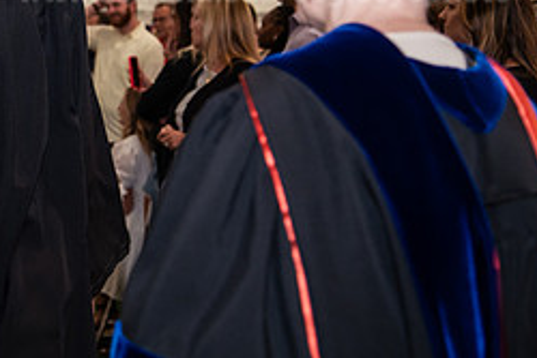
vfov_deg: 11.8
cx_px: -79
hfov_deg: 17.0
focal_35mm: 116
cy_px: 38
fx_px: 1731
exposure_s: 1/125
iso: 1000
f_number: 4
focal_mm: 50
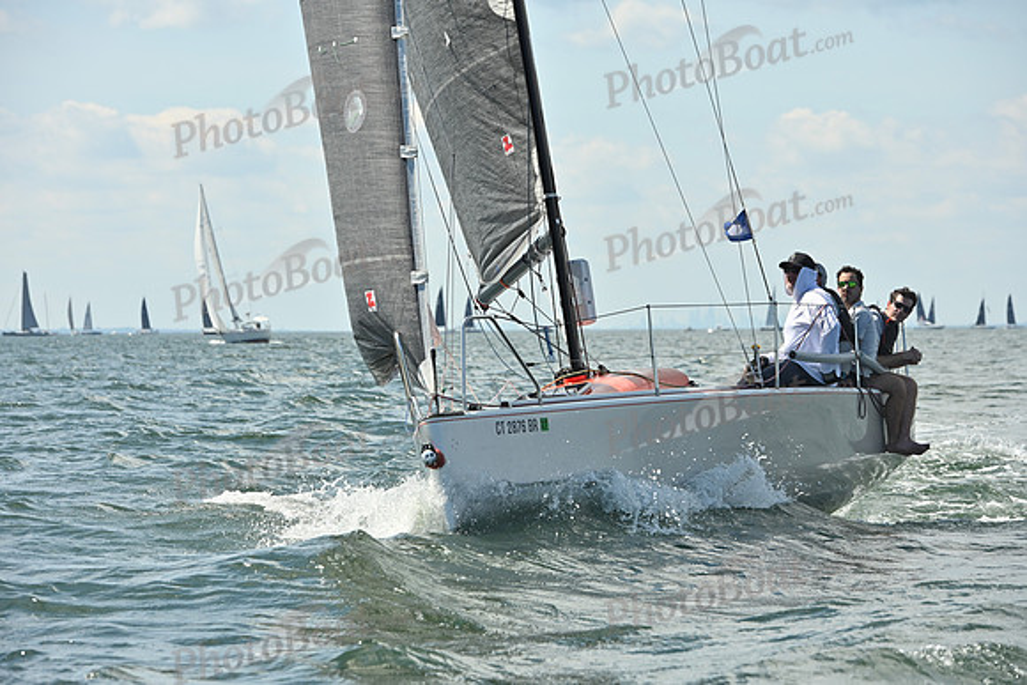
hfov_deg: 13.2
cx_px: 514
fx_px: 4423
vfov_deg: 8.9
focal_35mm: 155
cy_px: 342
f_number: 9
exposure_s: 1/1250
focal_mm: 155
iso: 250
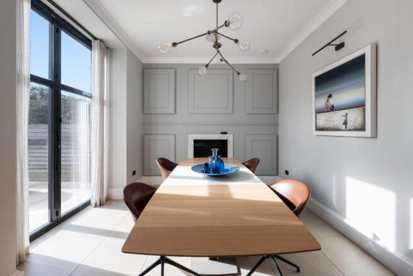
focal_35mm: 14
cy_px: 138
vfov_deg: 81.2
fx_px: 161
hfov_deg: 104.2
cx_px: 206
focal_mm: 14
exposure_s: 1/250
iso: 640
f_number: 8
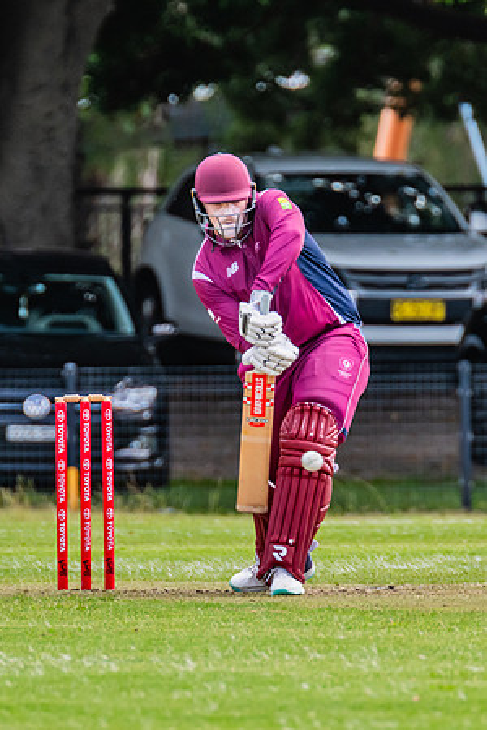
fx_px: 24038
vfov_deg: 1.7
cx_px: 297
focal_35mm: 1185
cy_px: 352
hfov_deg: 1.2
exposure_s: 1/800
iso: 800
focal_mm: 600
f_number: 8
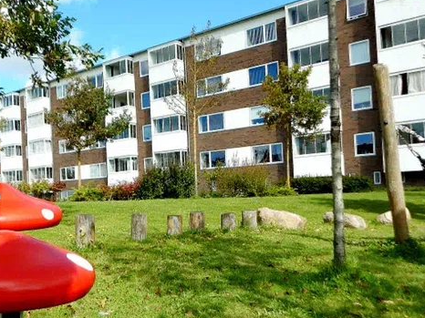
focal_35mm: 34
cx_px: 183
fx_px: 417
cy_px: 189
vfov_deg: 41.6
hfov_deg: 53.8
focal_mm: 4
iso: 200
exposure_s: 1/500
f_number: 6
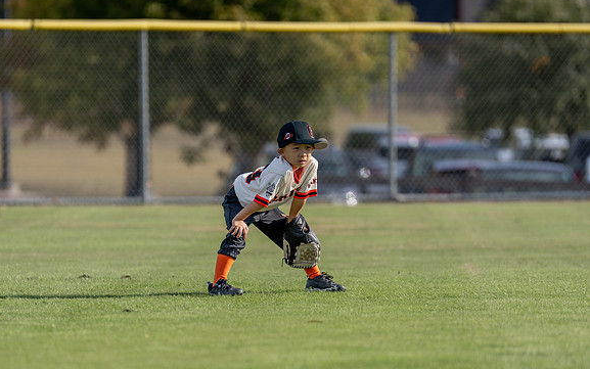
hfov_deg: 6.1
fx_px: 5501
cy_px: 233
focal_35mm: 342
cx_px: 269
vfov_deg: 3.8
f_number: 2.8
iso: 100
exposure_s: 1/1600
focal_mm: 200
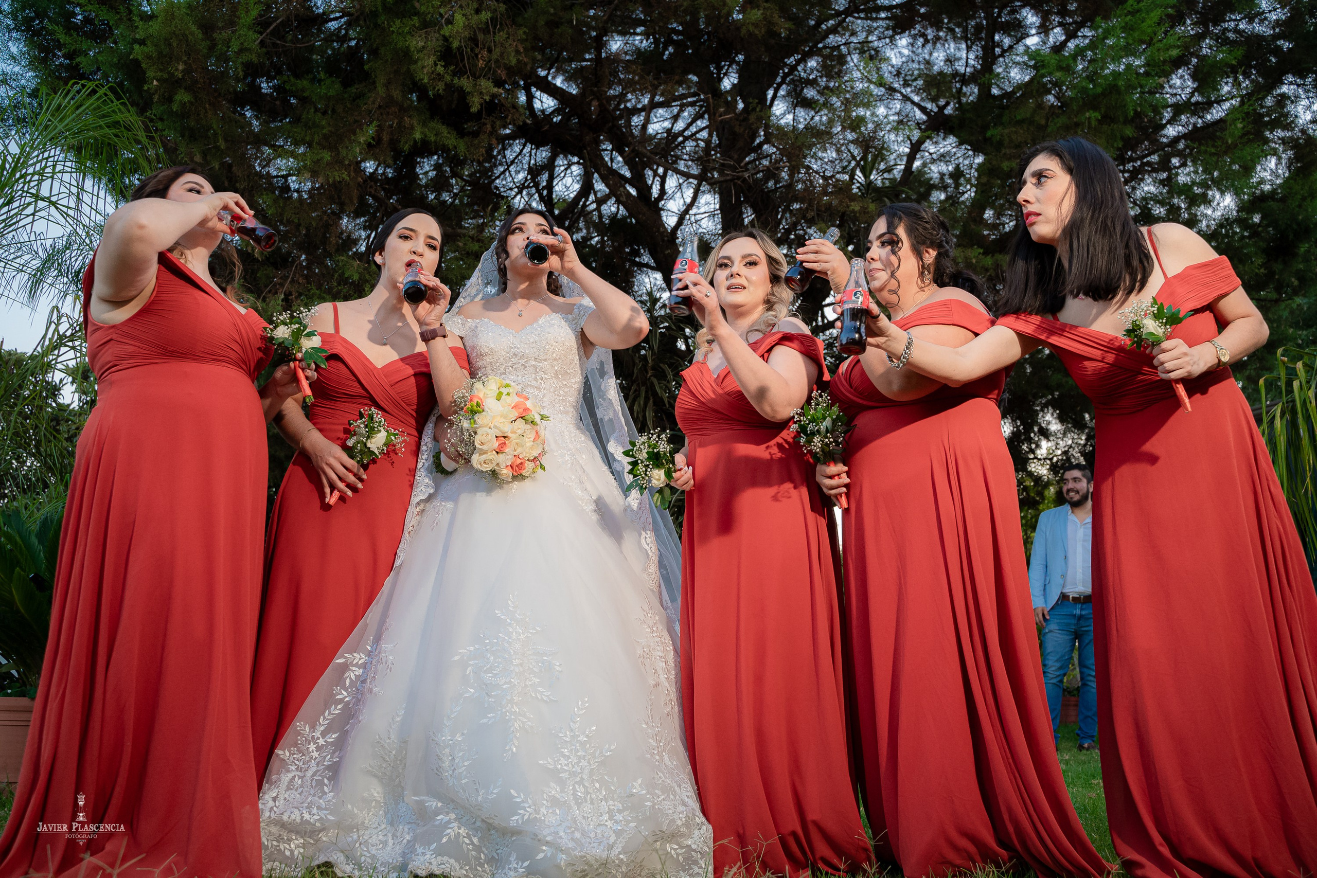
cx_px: 658
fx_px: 1024
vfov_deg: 46.4
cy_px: 439
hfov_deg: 65.5
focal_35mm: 28
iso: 1250
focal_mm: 28
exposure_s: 1/100
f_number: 5
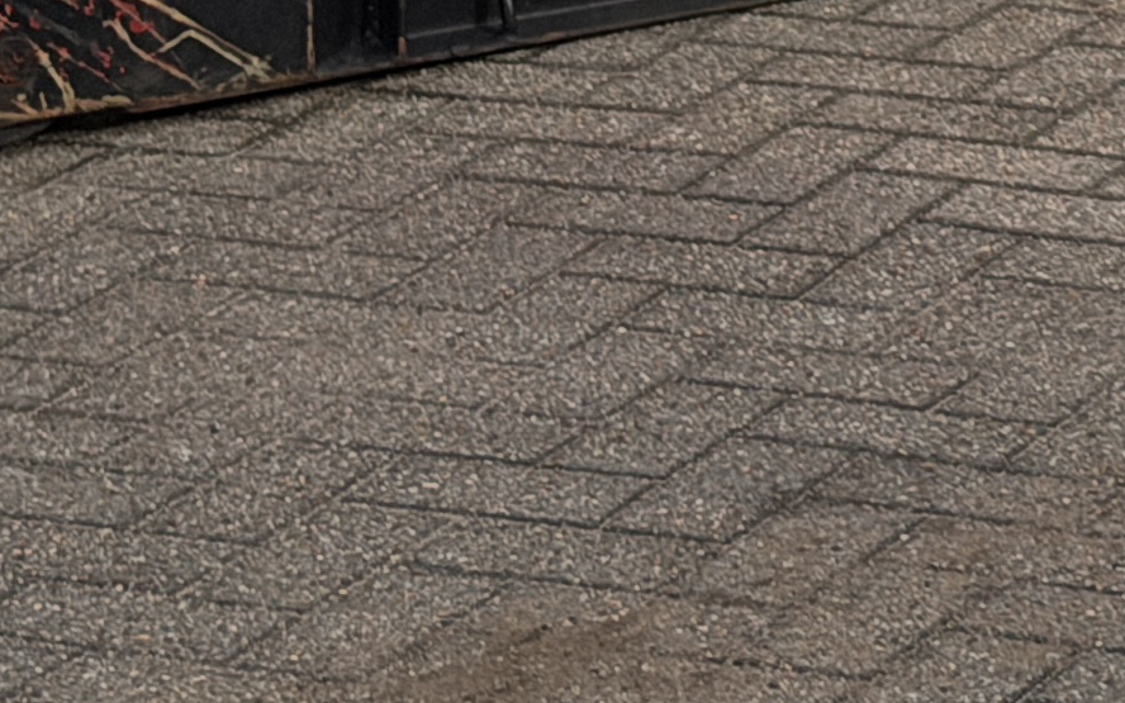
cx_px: 1314
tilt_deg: -5.0
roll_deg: +1.3
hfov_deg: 9.0
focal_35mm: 231
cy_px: -1189
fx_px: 7082
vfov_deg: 5.4
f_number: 1.78
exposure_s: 1/6024
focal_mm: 6.76
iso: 64
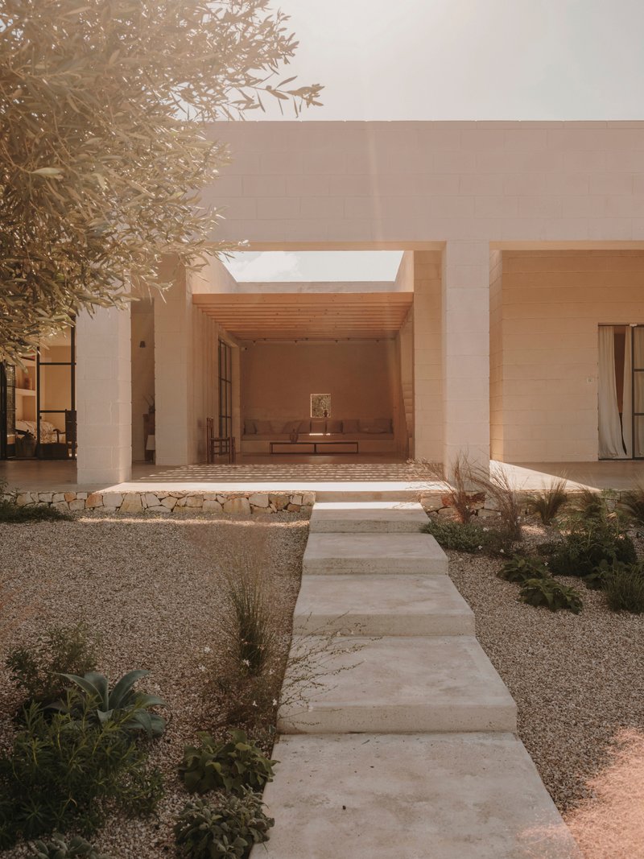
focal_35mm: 33
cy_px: 430
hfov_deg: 42.9
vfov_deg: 55.4
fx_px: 819
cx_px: 322
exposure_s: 1/180
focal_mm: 41.1
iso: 400
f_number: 13
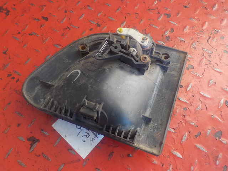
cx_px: 114
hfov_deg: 60.0
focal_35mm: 30
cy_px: 86
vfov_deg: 46.8
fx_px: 198
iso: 125
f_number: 3.3
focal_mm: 4.1
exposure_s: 1/50
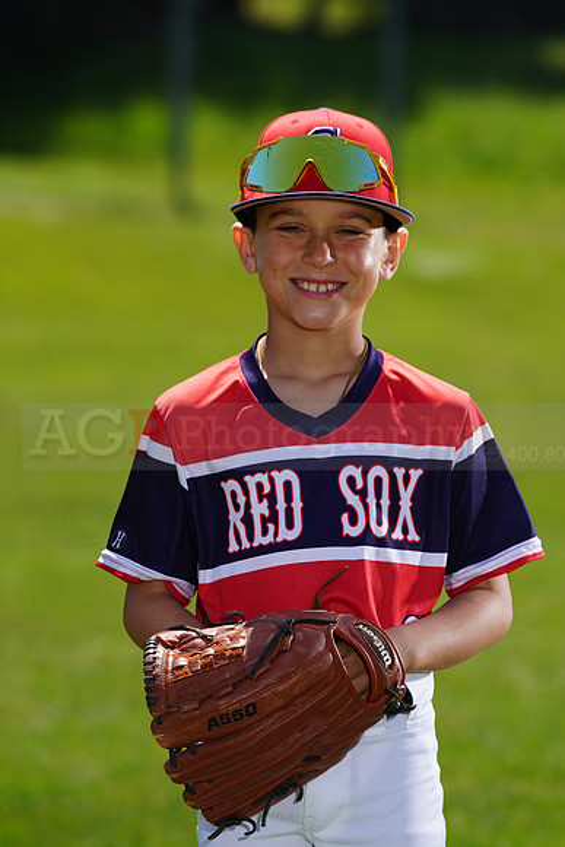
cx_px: 282
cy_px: 424
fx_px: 5740
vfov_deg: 8.4
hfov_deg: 5.6
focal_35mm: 244
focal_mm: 244
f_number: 7.1
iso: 100
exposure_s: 1/250
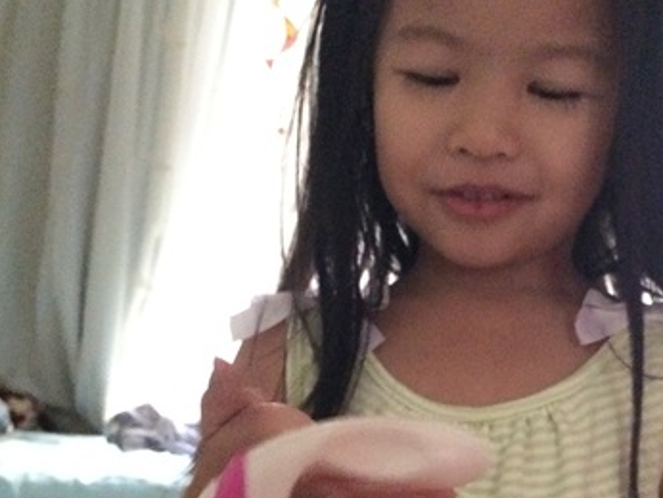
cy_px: 427
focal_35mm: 52
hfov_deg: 36.6
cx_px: 420
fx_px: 997
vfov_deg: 27.3
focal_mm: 4.12
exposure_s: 1/15
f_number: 2.2
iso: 1600
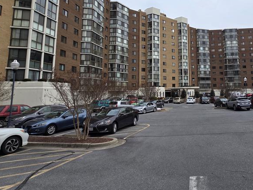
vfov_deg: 57.6
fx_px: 168
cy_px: 64
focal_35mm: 23
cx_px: 177
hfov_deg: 70.8
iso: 50
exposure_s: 1/845
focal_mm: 2.2
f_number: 2.2
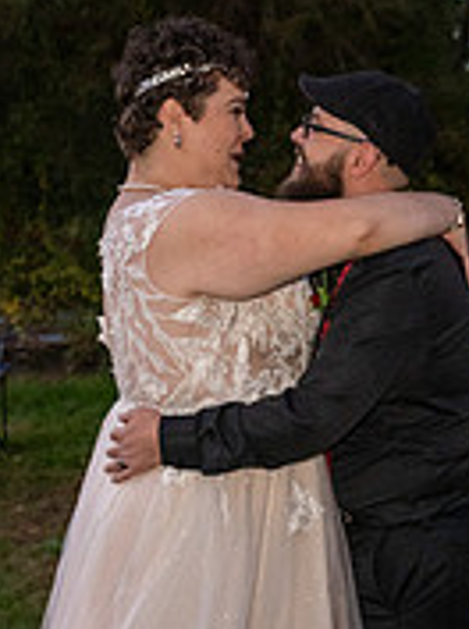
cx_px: 286
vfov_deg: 21.0
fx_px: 1686
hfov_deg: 15.8
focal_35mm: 93
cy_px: 469
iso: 9000
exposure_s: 1/60
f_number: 4
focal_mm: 38
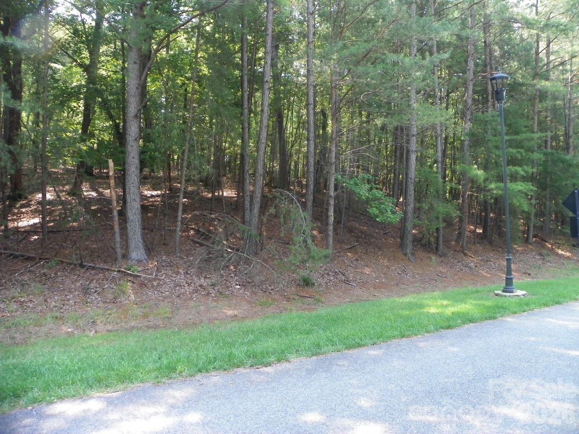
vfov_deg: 53.1
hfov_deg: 67.3
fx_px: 435
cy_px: 217
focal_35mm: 26
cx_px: 290
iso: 160
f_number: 2.8
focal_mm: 4.6
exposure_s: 1/125
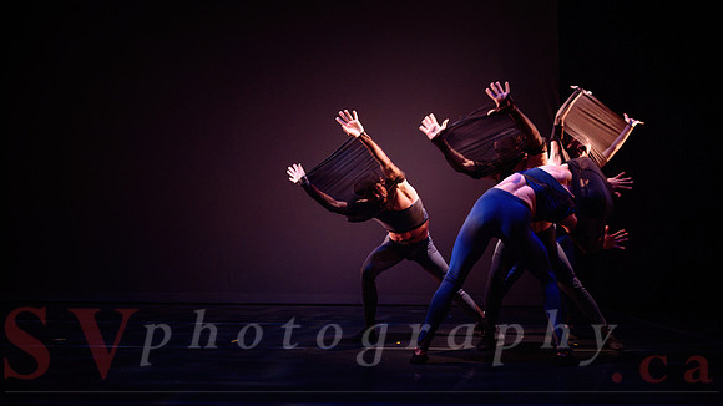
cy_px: 249
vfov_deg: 37.6
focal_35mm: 31
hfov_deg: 61.9
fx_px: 594
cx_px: 445
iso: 1000
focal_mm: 24
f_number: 1.4
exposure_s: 1/160
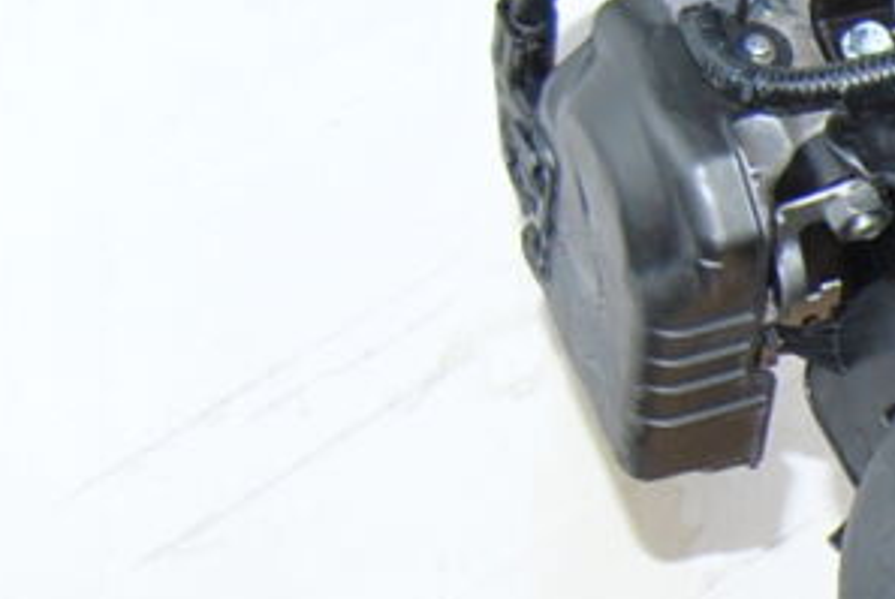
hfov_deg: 8.7
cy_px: 835
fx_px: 5229
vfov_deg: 6.5
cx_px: 2317
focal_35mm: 210
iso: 400
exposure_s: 1/200
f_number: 6.3
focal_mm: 26
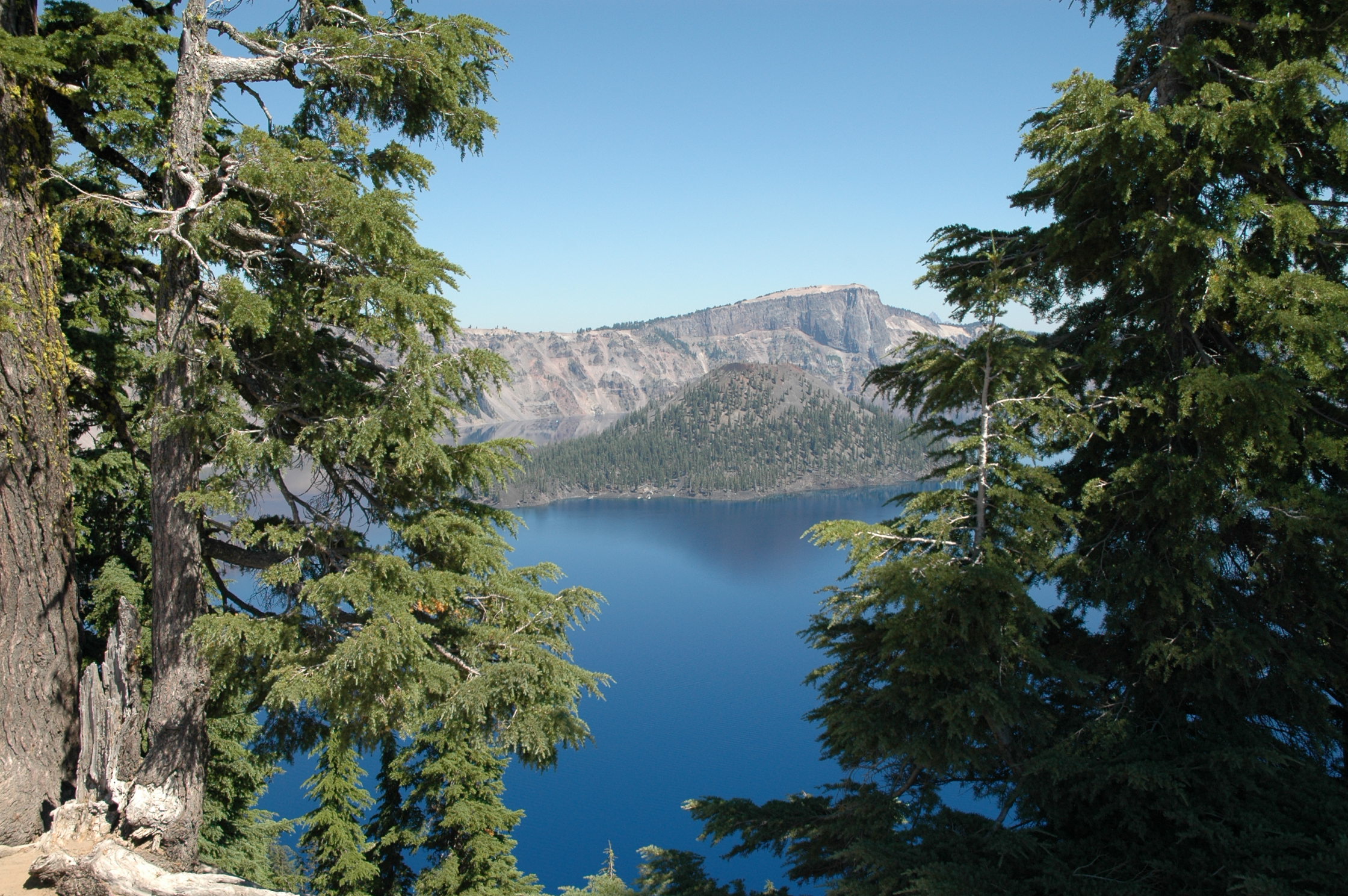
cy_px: 448
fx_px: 1346
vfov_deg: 36.8
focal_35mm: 36
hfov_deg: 53.2
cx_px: 674
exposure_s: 1/250
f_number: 8
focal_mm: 24
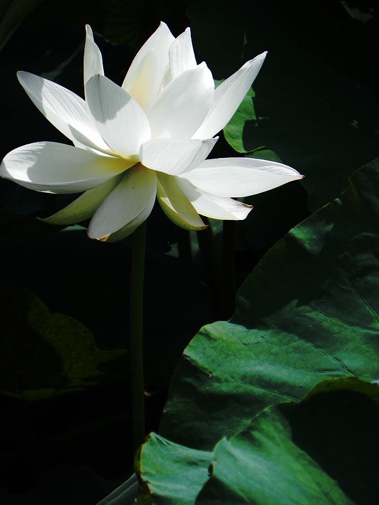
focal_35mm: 416
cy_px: 252
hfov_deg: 3.6
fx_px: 6068
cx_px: 187
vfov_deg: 4.8
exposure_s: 1/320
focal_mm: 72.7
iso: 64
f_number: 5
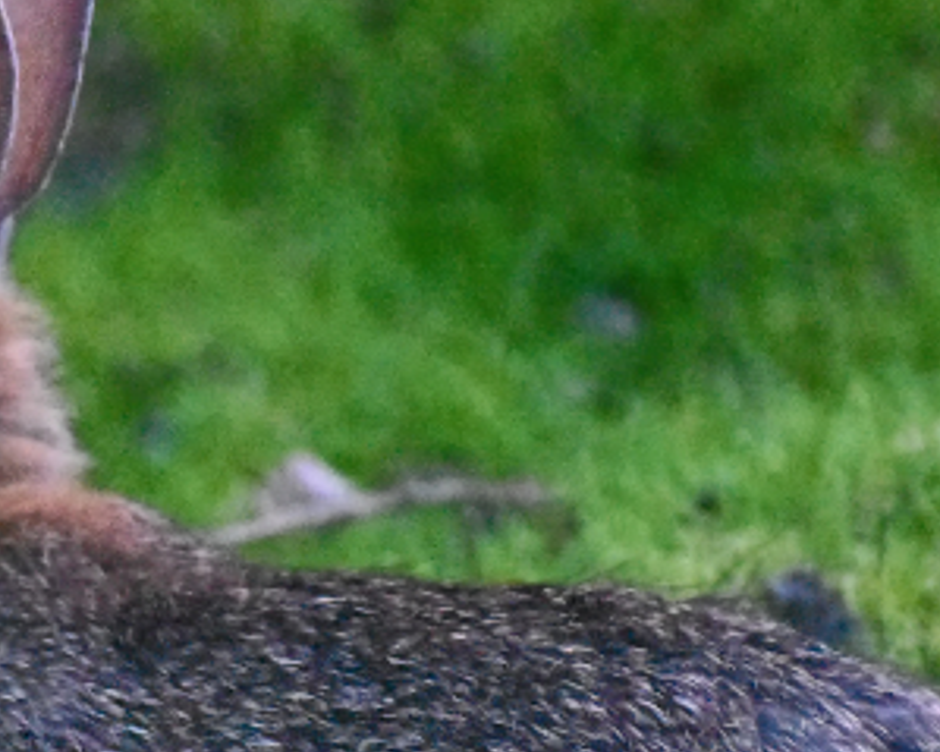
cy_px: 606
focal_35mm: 1414
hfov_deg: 1.4
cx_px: 9
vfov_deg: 1.1
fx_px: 39325
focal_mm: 300
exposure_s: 1/2500
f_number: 6.3
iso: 22800
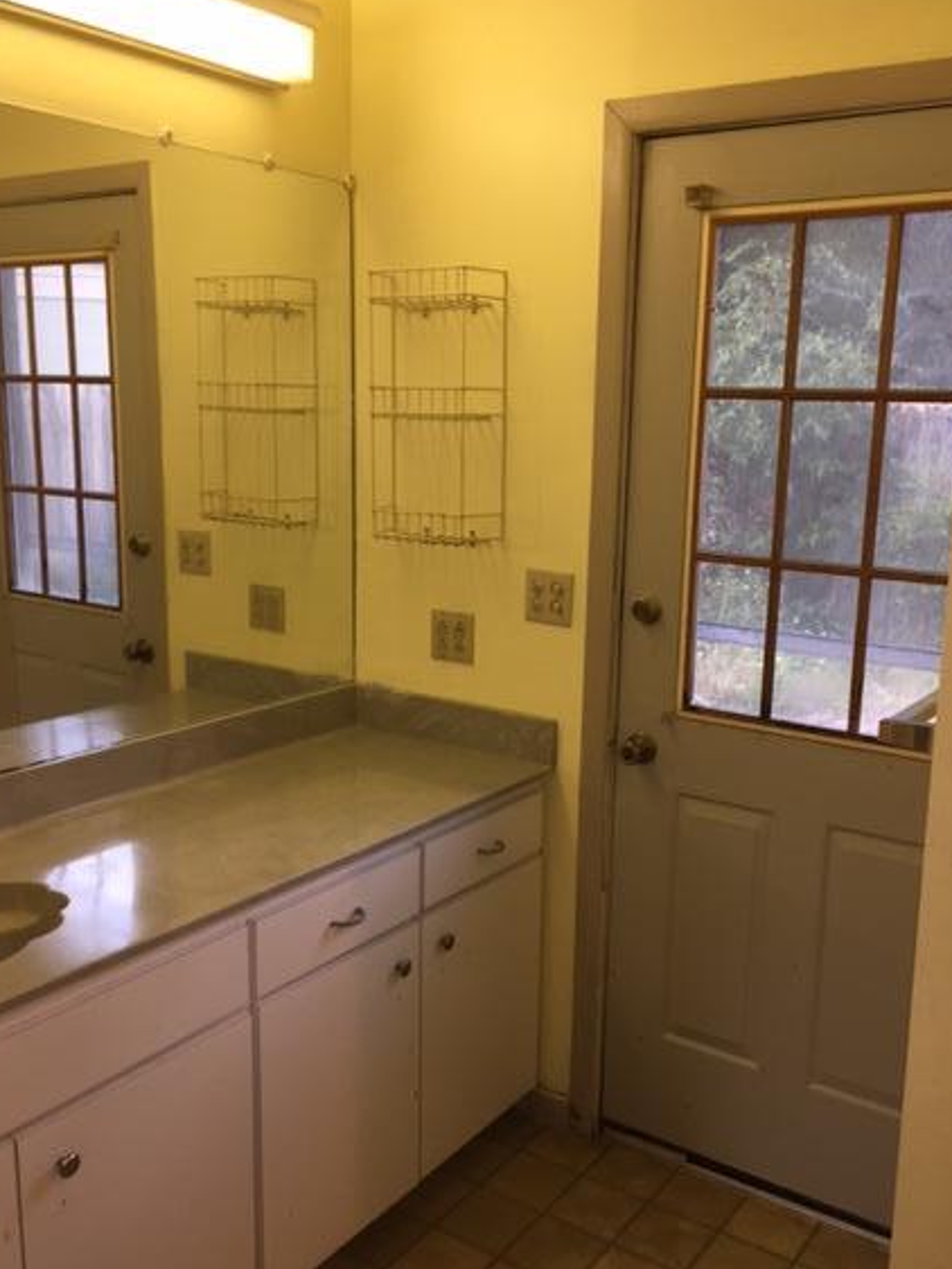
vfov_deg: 55.3
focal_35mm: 33
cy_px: 657
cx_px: 517
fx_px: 1209
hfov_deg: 42.9
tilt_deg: -11.1
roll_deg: -1.0
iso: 40
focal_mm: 4.15
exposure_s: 1/30
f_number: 2.2
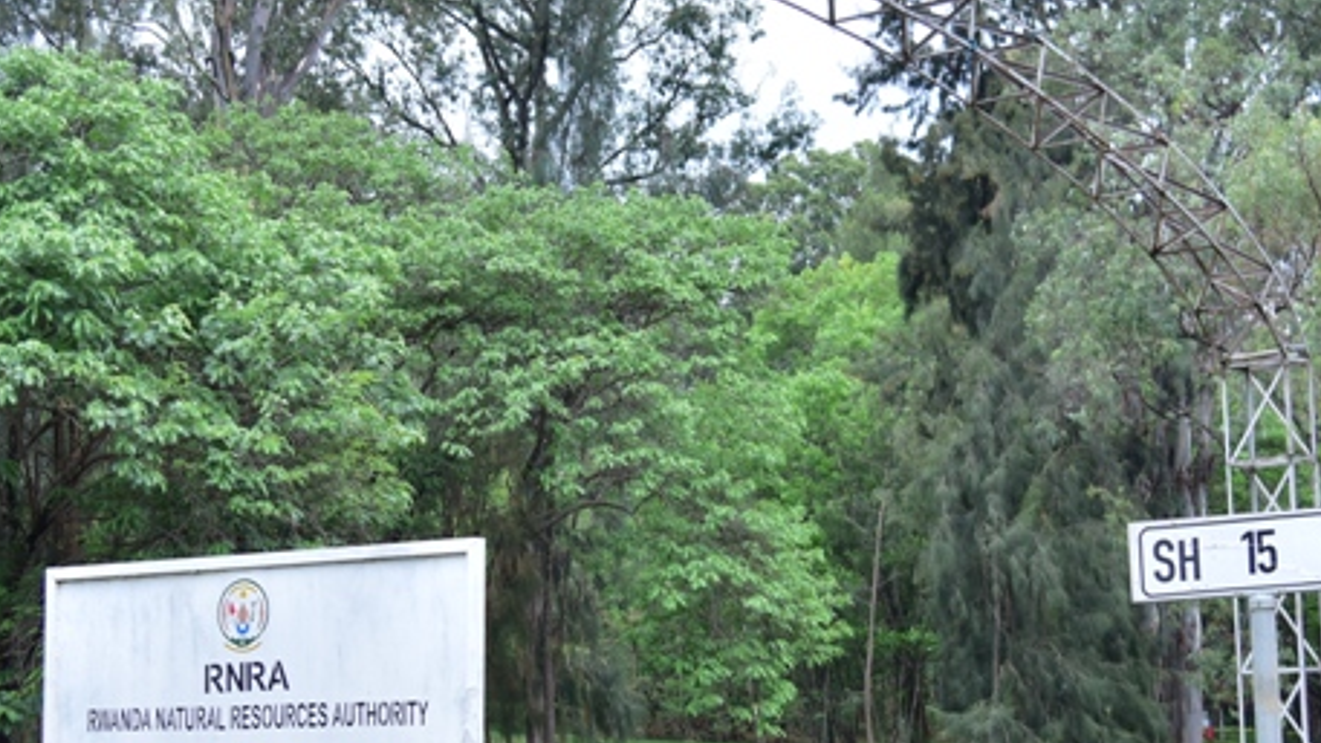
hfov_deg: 27.2
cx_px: 607
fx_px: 2732
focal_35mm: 78
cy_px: 452
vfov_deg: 15.5
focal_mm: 34
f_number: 4
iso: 200
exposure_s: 1/320
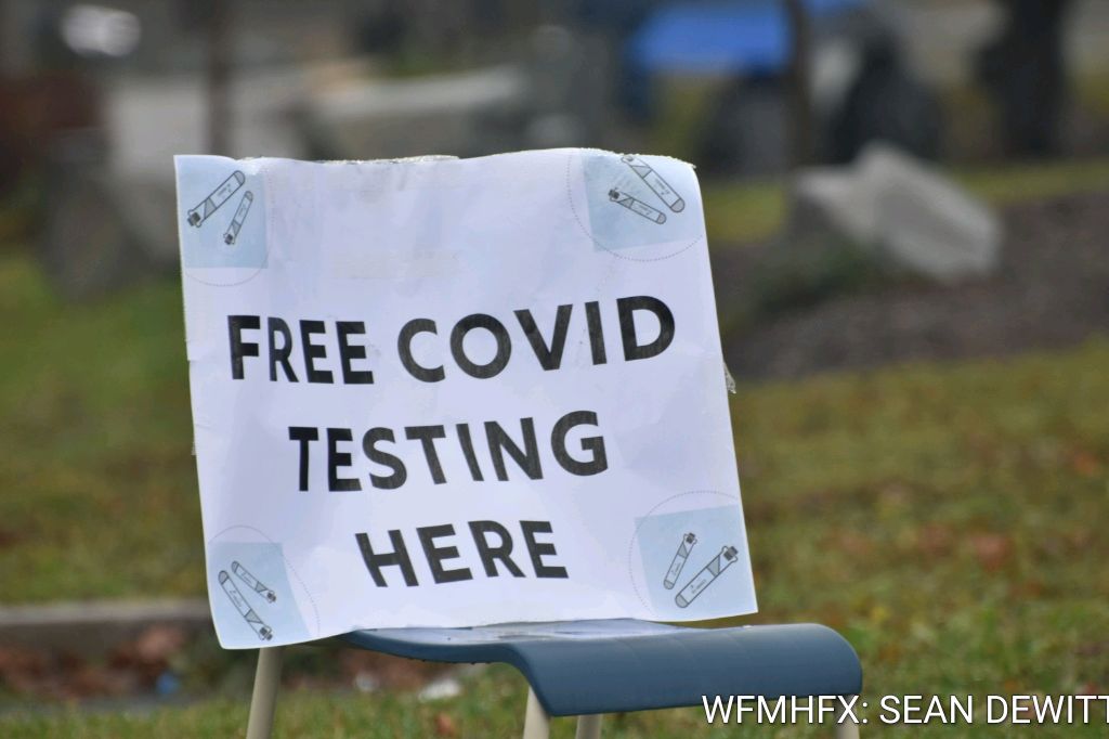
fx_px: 13857
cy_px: 370
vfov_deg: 3.1
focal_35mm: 450
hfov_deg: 4.6
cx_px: 554
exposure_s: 1/200
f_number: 5.6
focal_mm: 300
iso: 500
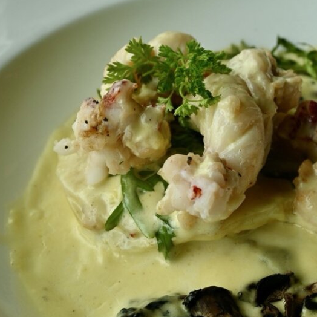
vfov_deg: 23.7
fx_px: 756
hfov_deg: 23.4
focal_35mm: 73
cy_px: 165
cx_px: 249
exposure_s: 1/250
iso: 160
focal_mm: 25
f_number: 5.6
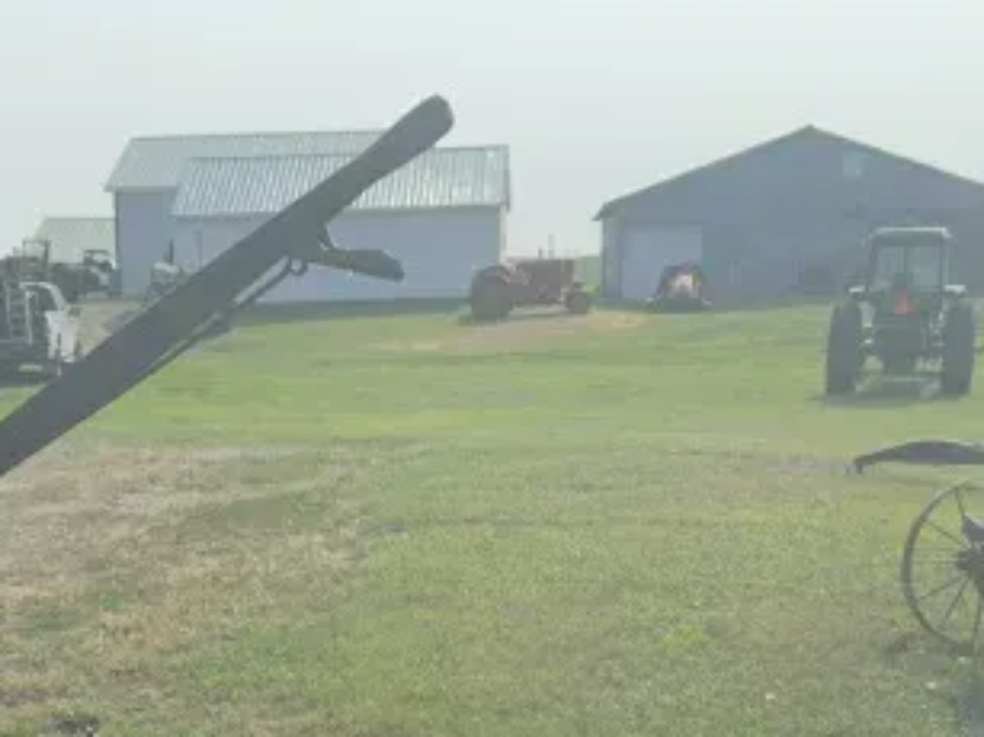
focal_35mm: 75
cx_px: 253
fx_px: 2131
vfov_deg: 18.0
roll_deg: +2.2
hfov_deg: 25.7
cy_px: 1029
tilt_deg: -19.4
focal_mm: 6.86
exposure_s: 1/2591
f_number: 1.78
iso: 80
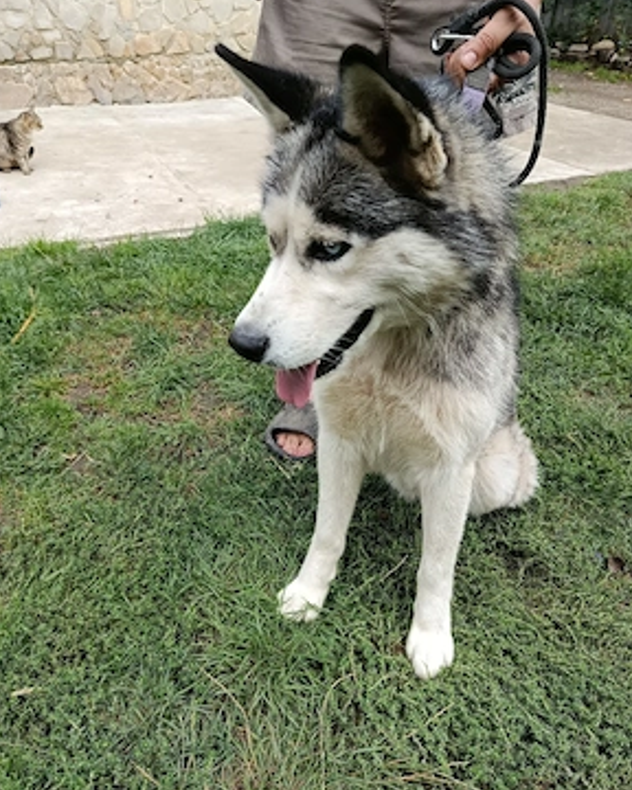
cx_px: 305
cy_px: 408
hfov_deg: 54.9
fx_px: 608
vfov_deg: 66.0
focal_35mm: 26
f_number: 1.7
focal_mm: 5.24
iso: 50
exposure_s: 1/149
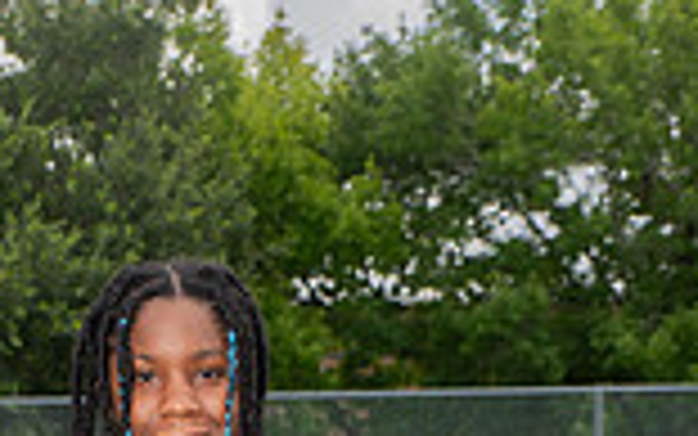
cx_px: 216
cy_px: 957
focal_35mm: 130
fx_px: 2474
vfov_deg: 9.3
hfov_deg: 16.0
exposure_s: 1/250
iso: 100
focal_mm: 44
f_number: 6.3
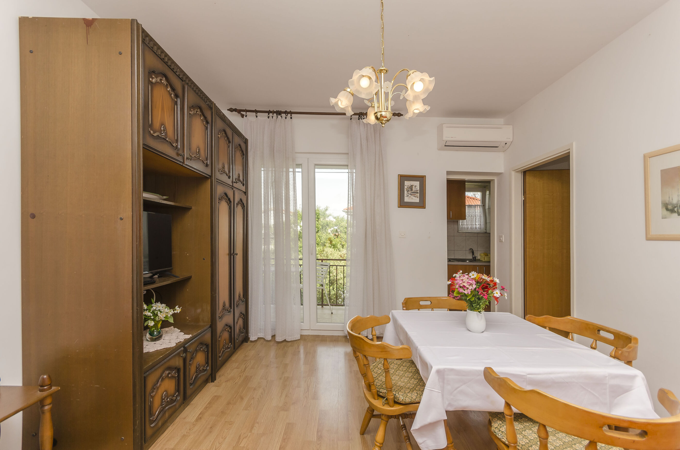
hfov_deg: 100.5
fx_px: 283
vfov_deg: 77.1
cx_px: 340
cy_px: 225
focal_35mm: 15
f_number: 8
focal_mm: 10
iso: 100
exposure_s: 1/200
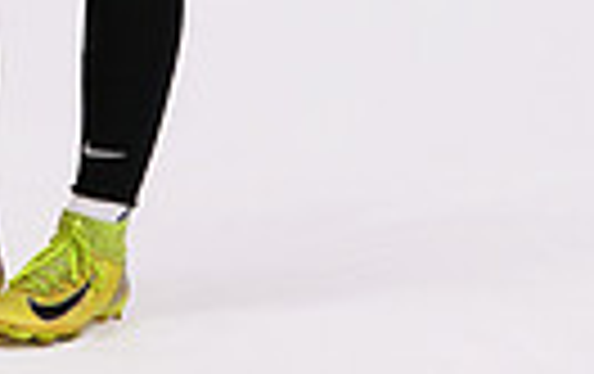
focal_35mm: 257
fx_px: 4168
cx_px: -14
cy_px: -545
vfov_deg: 5.0
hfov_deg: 8.1
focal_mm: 74
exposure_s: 1/200
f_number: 9
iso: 125
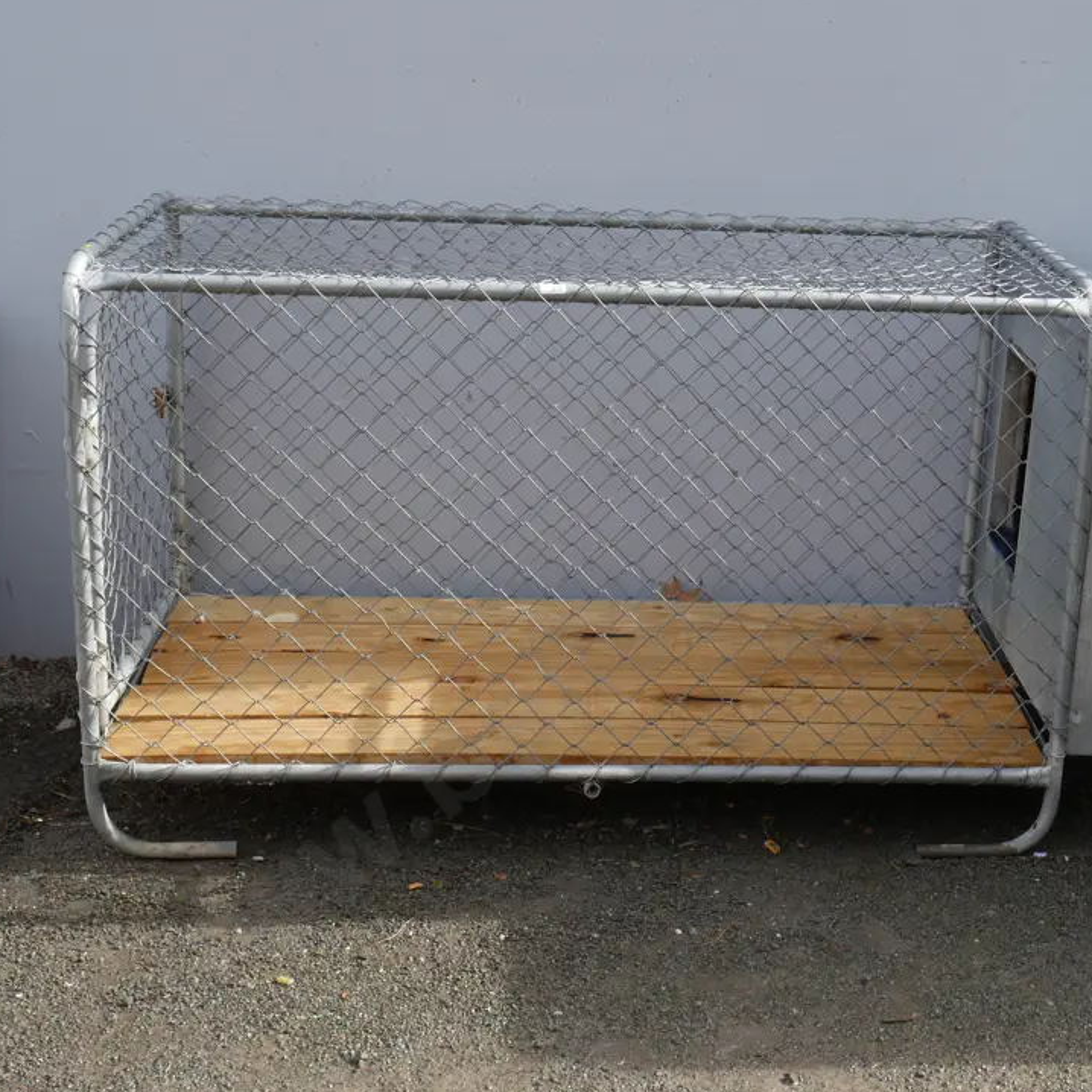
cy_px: 541
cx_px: 762
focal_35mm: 58
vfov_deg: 29.6
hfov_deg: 29.3
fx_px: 2070
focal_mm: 23
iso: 200
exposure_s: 1/160
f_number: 7.1
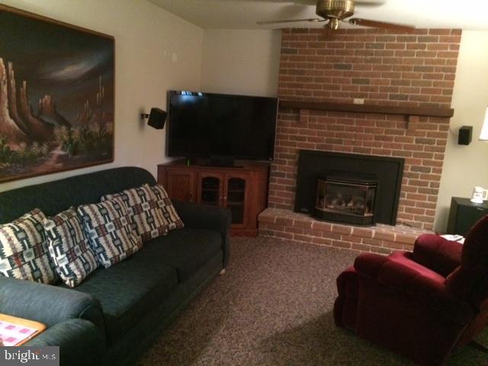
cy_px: 183
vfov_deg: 48.2
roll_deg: -2.4
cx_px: 244
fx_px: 409
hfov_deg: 61.7
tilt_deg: -11.3
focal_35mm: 29
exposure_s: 1/15
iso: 500
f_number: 2.2
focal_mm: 4.15
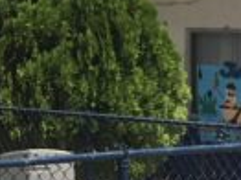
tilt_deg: +2.3
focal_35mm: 170
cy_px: 13
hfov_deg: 9.6
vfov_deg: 8.7
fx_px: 1182
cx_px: -430
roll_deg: -0.6
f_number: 2.2
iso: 25
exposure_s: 1/1832
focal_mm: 4.15
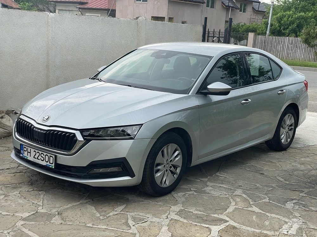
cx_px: 158
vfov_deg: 28.0
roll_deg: -3.6
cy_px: 118
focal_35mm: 52
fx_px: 476
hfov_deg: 36.8
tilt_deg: -9.9
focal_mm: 6
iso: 25
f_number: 2
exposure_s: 1/287
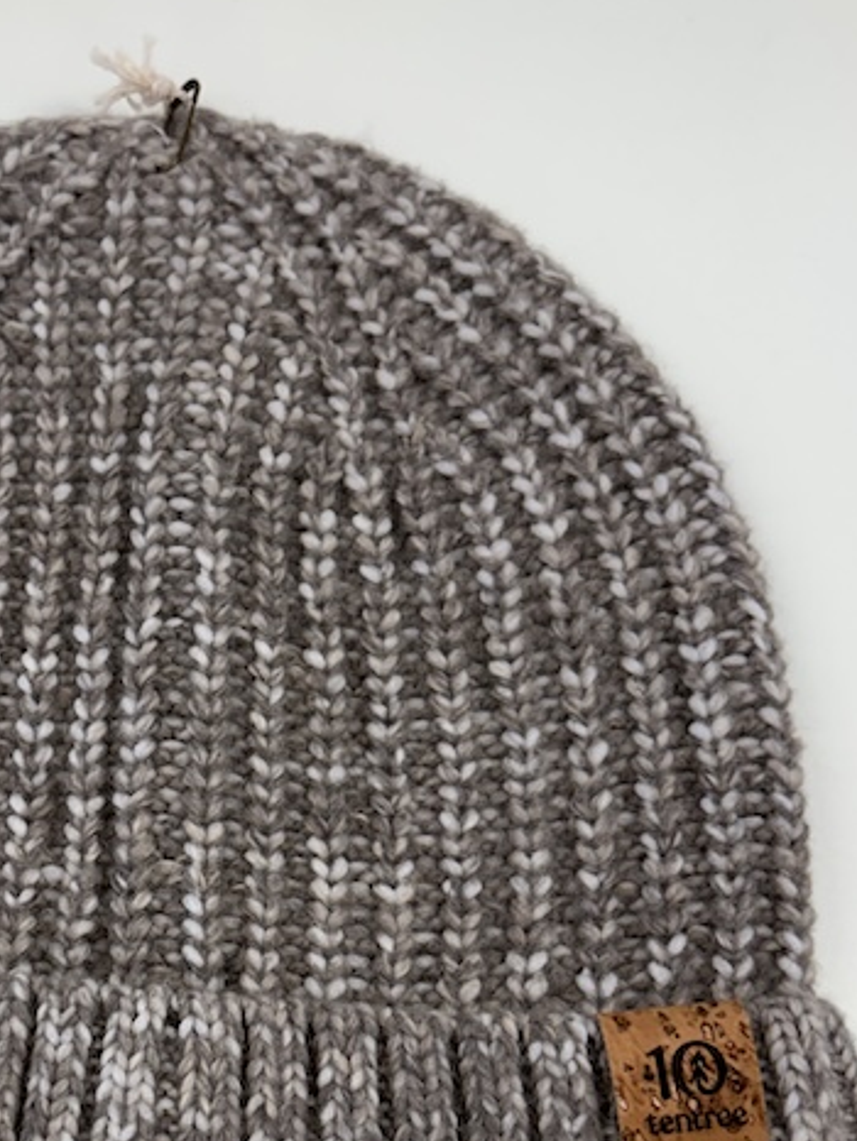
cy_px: 870
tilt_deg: -74.9
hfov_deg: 27.4
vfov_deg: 35.9
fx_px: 1715
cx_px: 142
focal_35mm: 52
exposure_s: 1/120
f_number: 1.6
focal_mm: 5.96
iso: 64
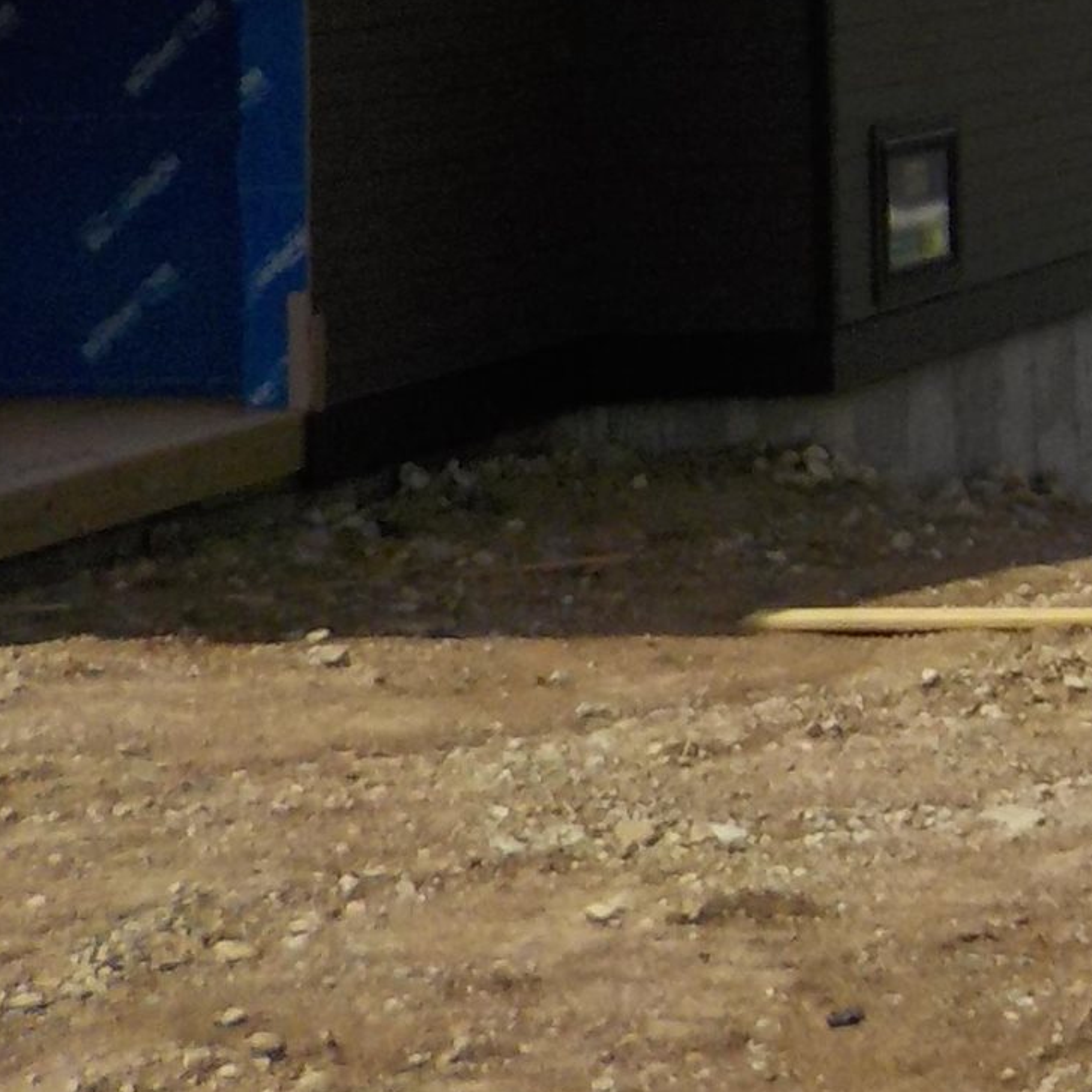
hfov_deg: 14.1
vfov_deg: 14.7
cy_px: -452
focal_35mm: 112
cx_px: 1860
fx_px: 3997
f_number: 6.6
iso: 125
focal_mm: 4.1
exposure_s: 1/640
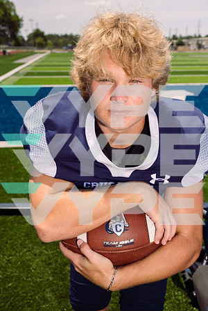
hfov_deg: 29.2
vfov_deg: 42.7
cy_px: 156
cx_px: 104
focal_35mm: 46
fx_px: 399
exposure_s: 1/250
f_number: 9
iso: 100
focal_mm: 46
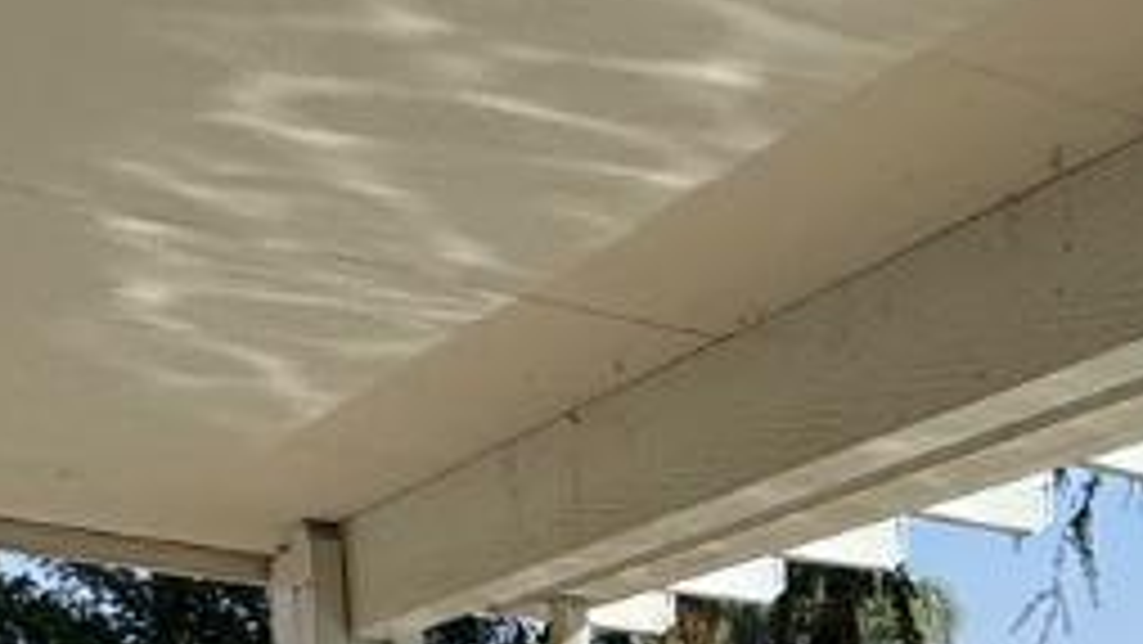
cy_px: 1416
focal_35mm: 90
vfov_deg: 11.6
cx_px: 1840
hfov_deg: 19.7
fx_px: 2728
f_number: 2.2
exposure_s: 1/1370
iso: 50
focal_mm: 2.22
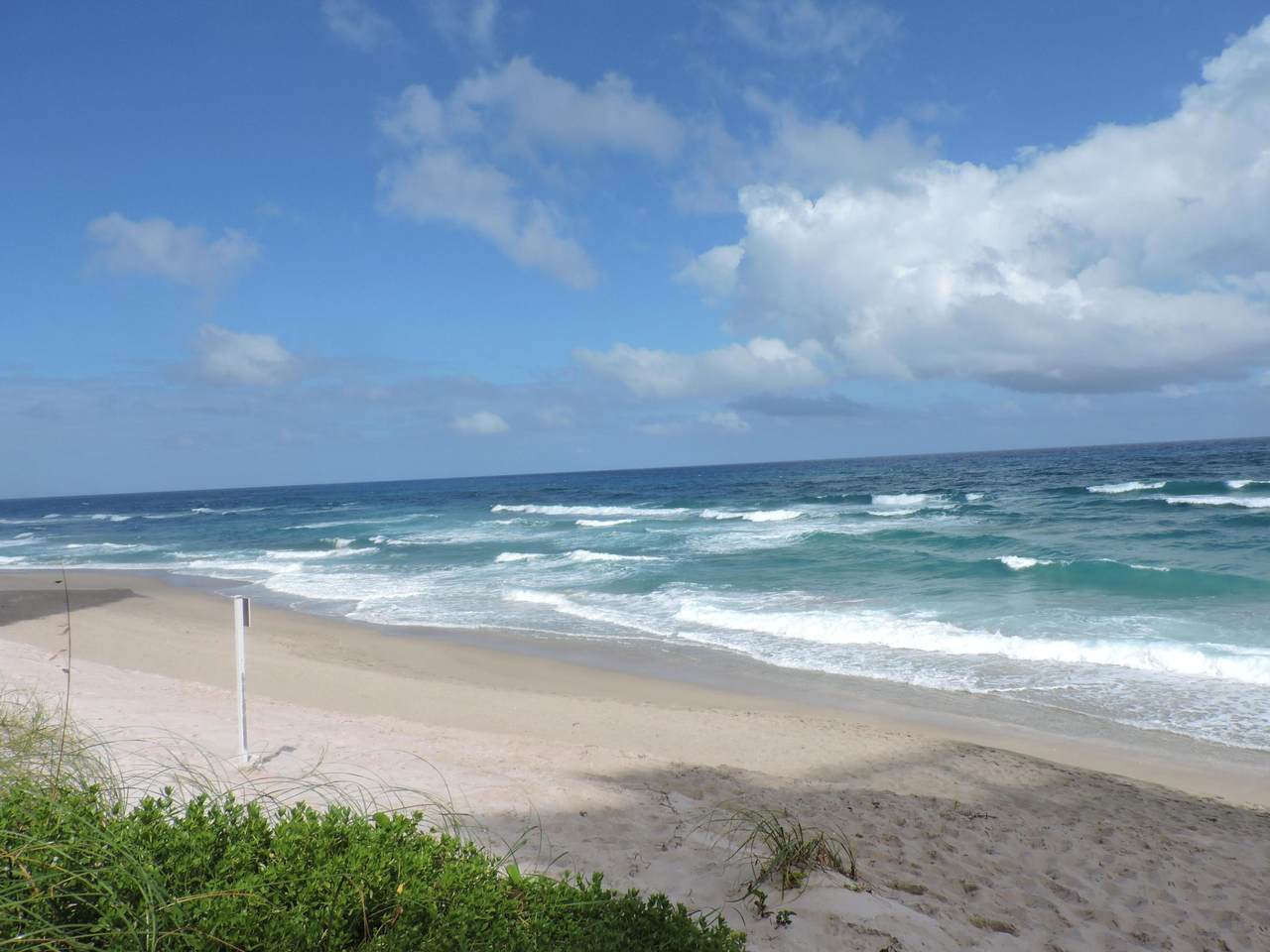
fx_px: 881
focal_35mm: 24
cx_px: 635
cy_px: 476
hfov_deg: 71.6
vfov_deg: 56.8
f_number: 4.2
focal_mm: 4.3
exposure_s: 1/1250
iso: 100
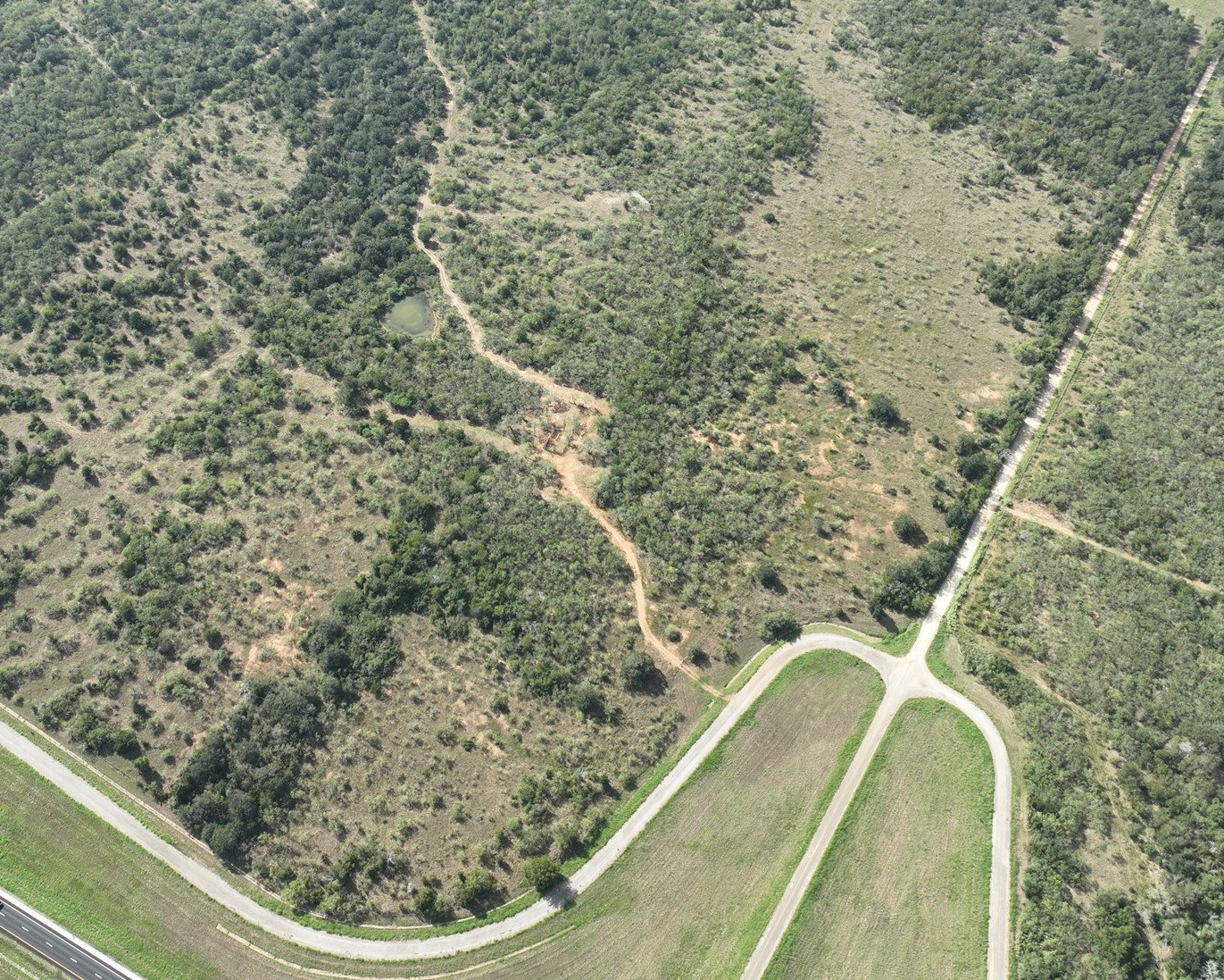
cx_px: 503
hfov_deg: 51.3
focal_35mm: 35
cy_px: 315
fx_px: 1268
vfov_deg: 41.6
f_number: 2.8
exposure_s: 1/800
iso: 100
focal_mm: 12.29
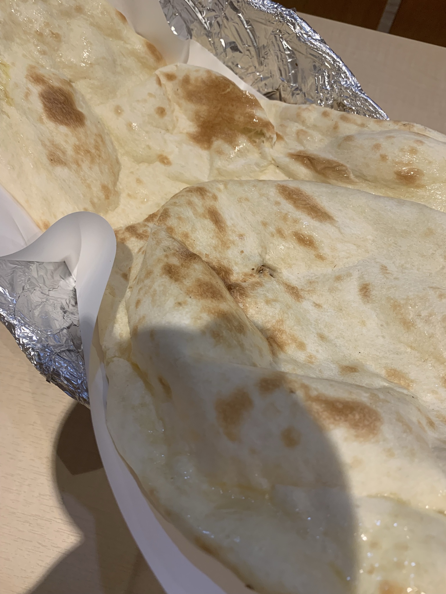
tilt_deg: -74.0
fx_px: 447
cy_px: 297
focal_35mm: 26
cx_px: 223
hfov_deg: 53.1
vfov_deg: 67.3
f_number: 1.8
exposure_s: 1/60
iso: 64
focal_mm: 4.25
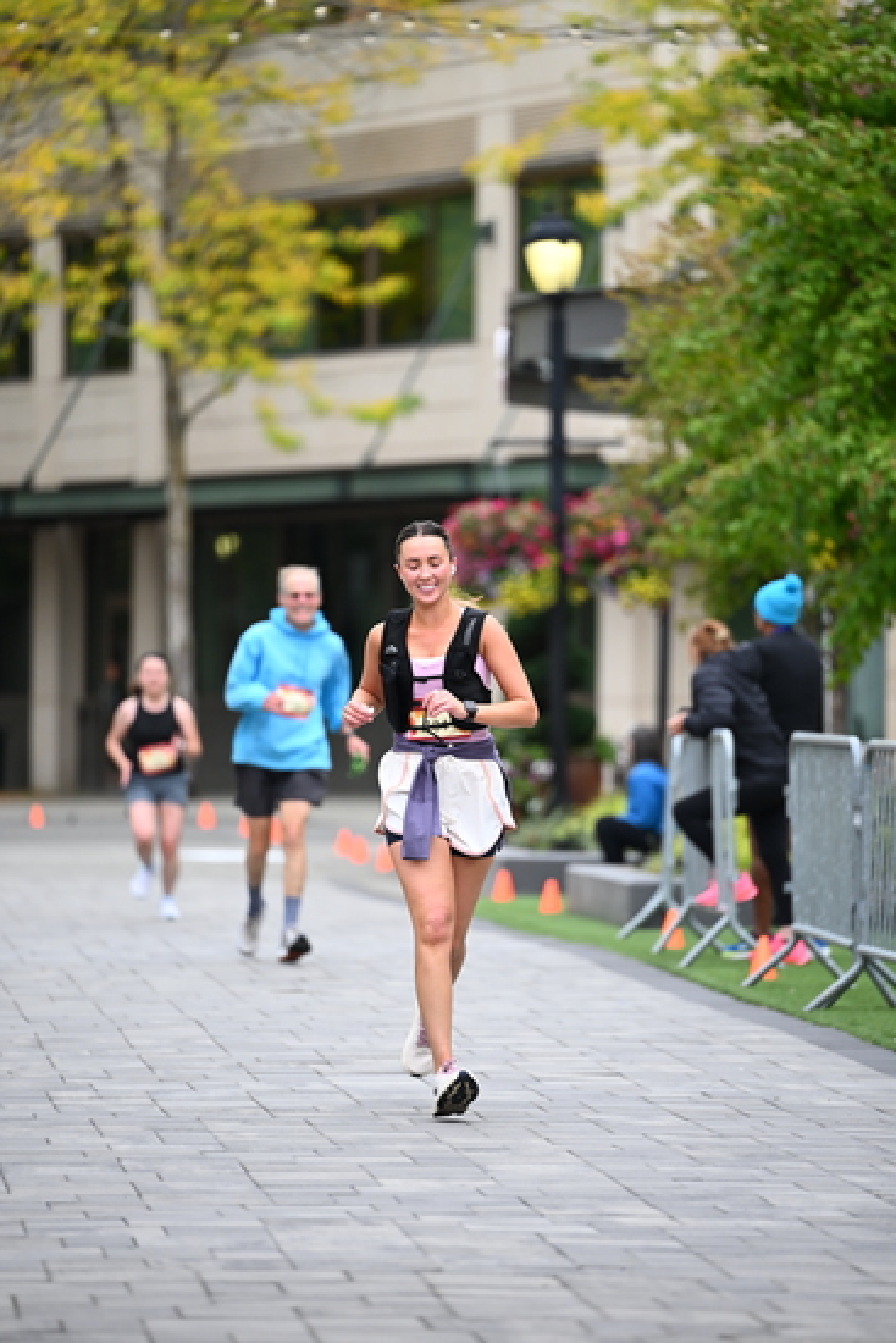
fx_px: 7461
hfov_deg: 6.9
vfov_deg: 10.3
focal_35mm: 200
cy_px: 672
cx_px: 448
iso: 640
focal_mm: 200
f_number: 2.8
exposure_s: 1/2000
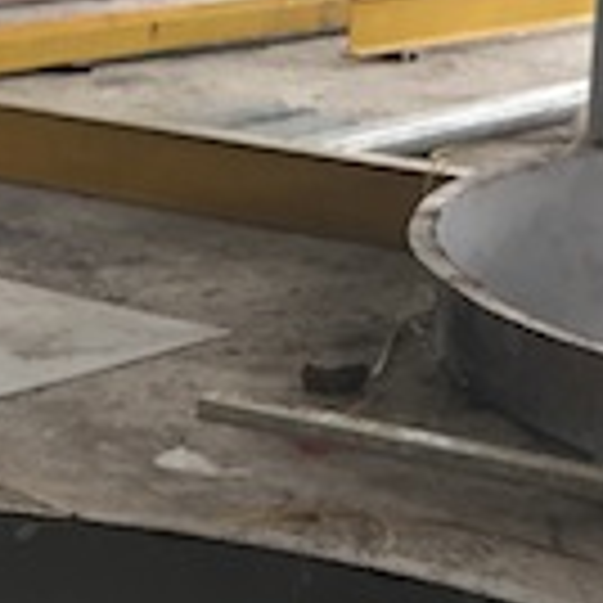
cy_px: 709
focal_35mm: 134
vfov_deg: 12.7
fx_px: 2641
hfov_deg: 13.0
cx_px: 279
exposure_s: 1/30
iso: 64
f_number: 2.2
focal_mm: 4.15
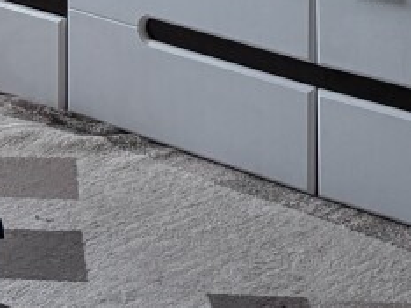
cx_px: 72
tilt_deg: -5.8
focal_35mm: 148
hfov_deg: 13.3
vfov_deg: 9.4
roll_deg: -0.3
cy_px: -310
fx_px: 1755
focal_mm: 6.76
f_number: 1.78
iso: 200
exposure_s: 1/202
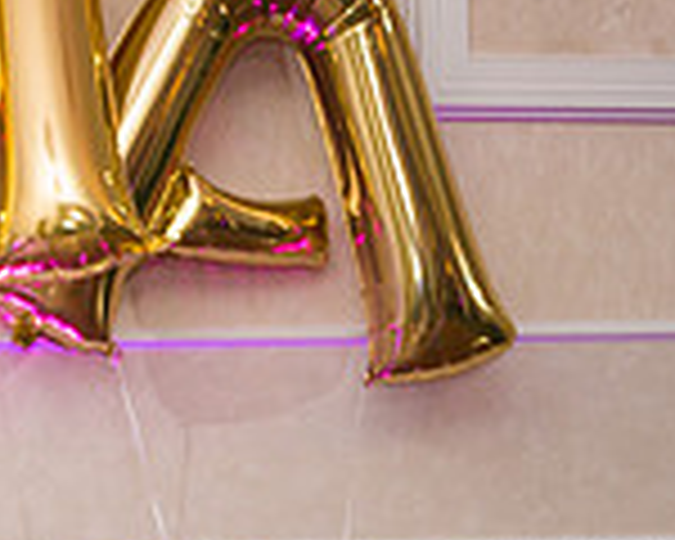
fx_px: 2937
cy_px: 703
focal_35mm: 147
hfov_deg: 12.3
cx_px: -441
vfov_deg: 10.3
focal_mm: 38
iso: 1250
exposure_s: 1/200
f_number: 3.2
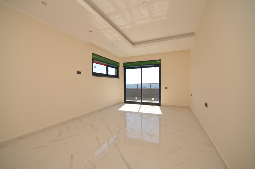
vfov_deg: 77.1
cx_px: 128
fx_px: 106
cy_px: 84
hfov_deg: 100.5
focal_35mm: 15
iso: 100
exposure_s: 1/200
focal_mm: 10
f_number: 7.1
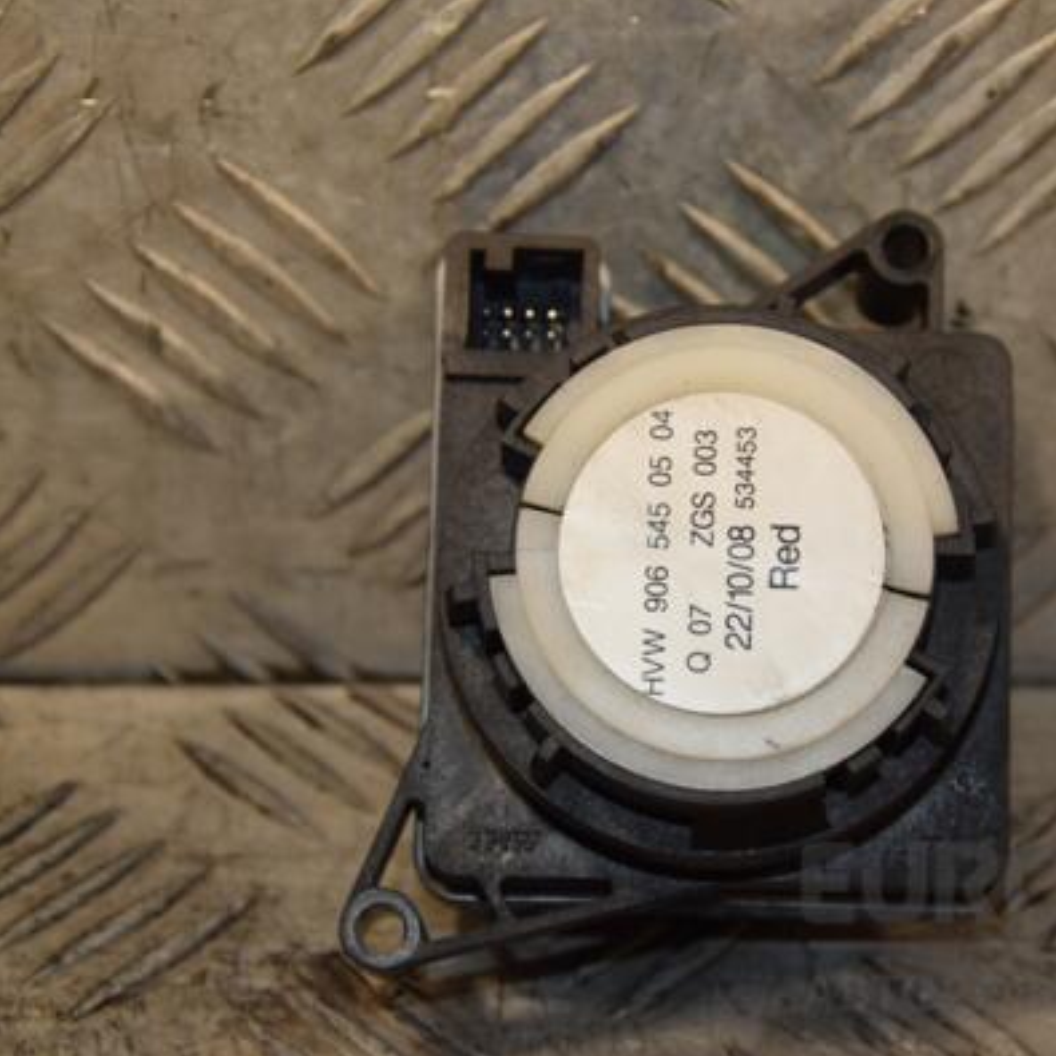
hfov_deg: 14.5
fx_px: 4142
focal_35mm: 120
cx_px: 751
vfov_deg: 14.5
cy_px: 527
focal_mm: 62
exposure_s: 1/200
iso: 800
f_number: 8
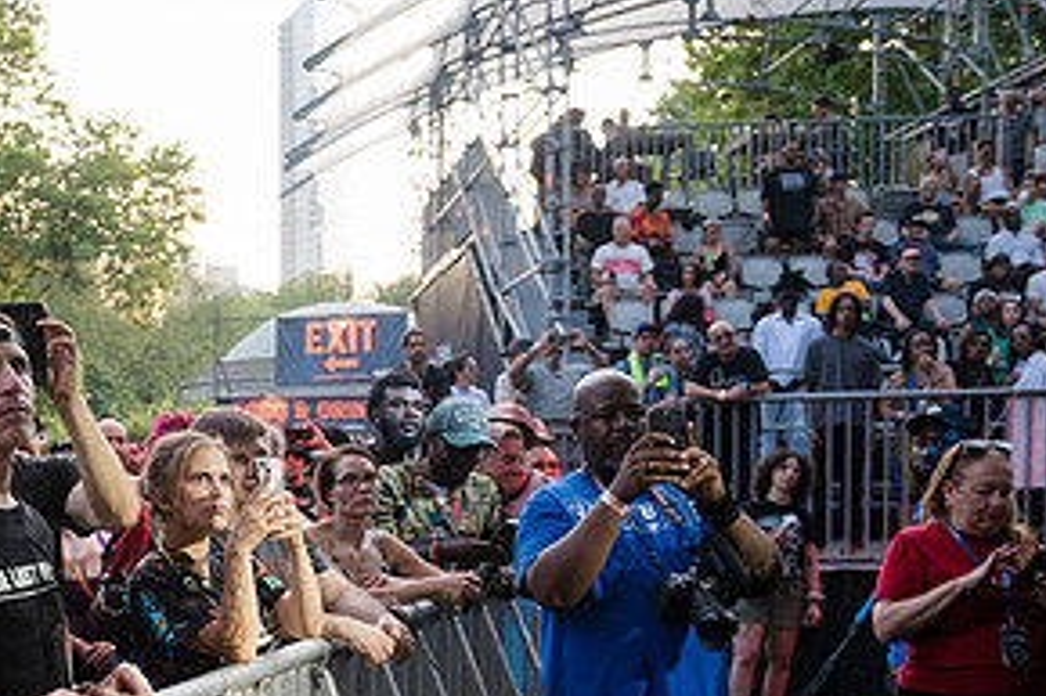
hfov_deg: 32.4
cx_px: 58
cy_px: 575
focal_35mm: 58
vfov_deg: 23.0
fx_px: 1684
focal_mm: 29
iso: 2000
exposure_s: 1/500
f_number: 4
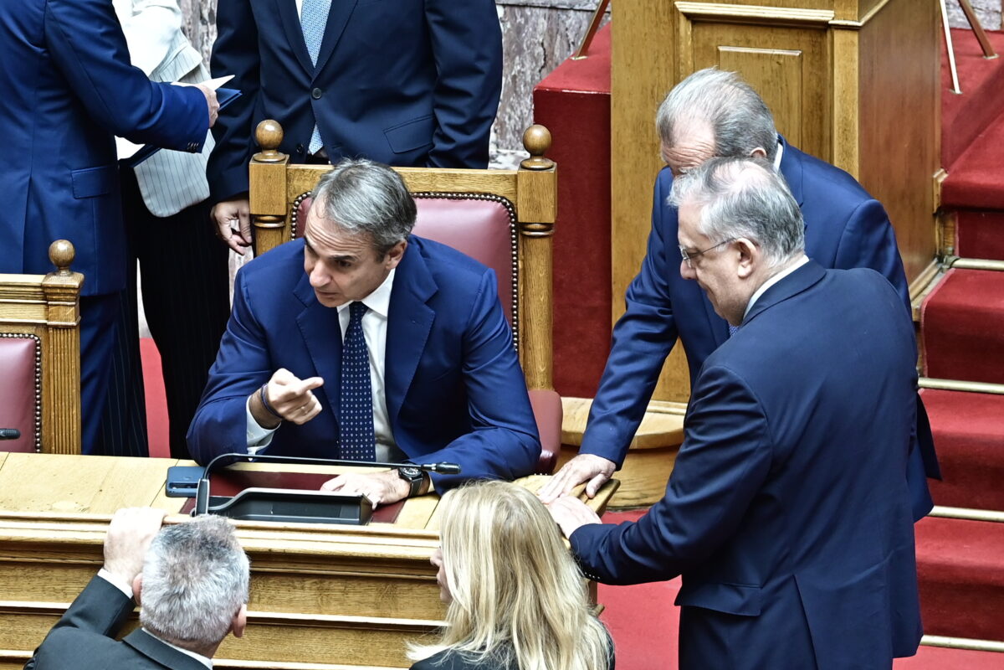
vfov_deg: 6.8
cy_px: 335
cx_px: 502
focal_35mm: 202
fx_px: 5633
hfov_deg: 10.2
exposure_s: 1/100
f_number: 4
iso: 800
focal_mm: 135
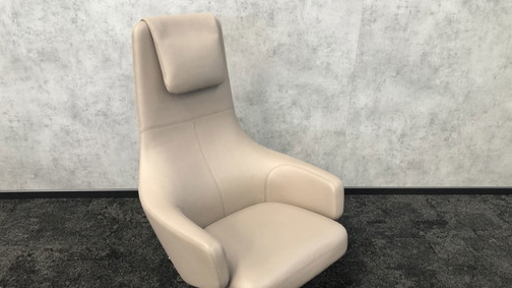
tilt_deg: -29.2
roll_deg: -0.8
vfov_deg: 37.4
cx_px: 256
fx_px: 421
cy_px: 189
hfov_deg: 62.6
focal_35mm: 31
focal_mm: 3.99
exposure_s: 1/20
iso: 40
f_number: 1.8
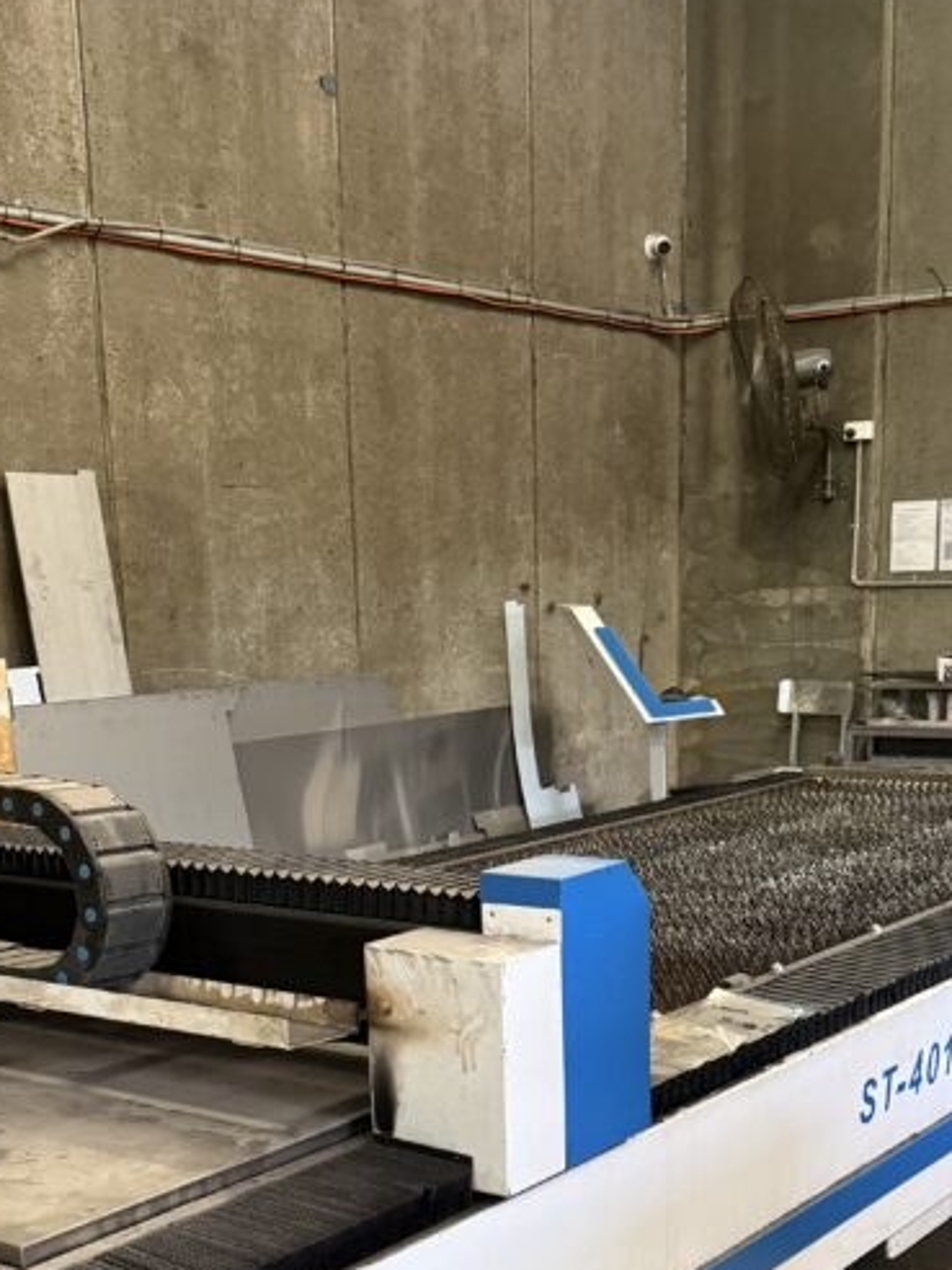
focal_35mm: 50
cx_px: 501
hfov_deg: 29.1
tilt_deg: -13.9
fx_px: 1833
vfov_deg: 36.7
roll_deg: +1.1
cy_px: 1040
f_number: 1.78
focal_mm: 6.76
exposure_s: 1/50
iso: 500
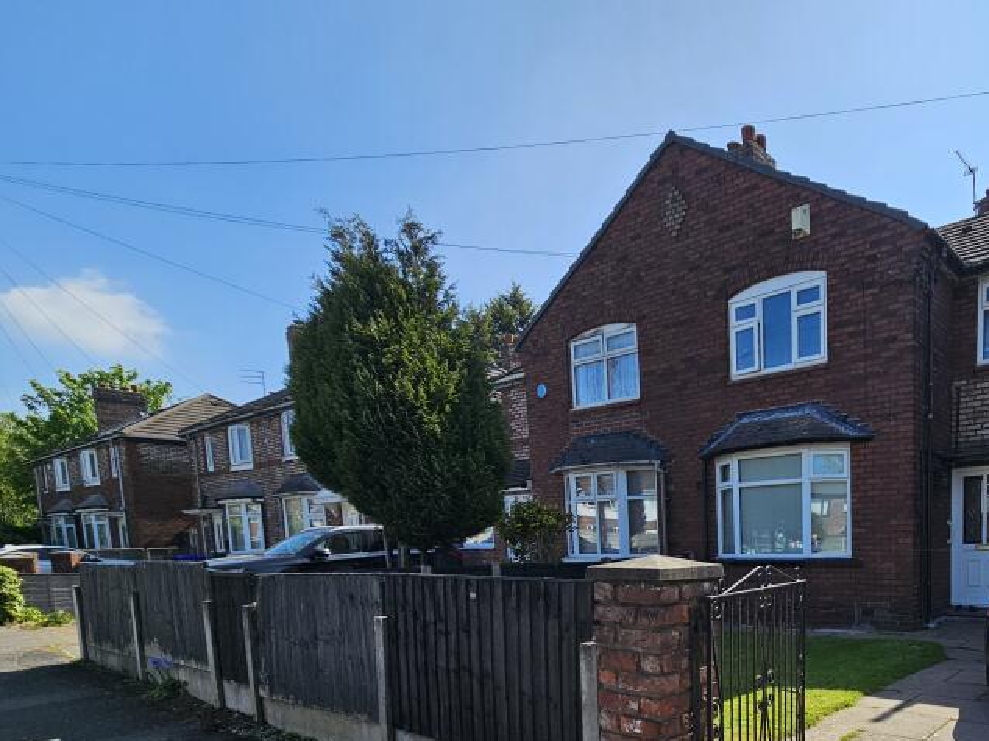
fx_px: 600
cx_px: 772
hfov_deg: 72.0
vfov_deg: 58.3
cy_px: 597
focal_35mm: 21
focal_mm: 2.2
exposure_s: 1/2222
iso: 50
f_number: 2.2
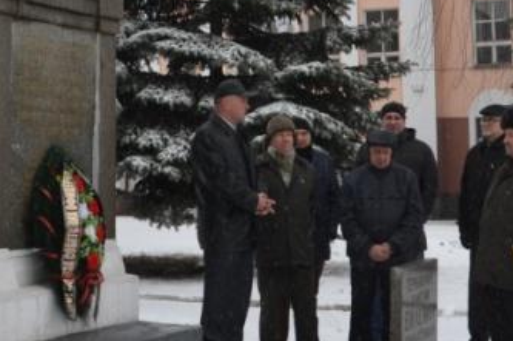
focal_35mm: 83
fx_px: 1181
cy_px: -69
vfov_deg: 15.8
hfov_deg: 24.5
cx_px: 245
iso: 280
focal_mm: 18
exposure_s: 1/125
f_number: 5.6
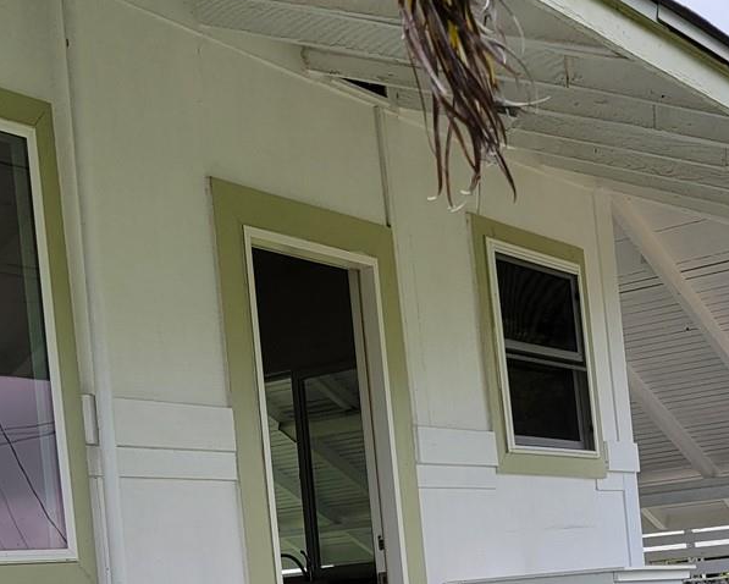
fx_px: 1468
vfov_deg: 21.5
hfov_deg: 27.7
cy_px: 616
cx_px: 232
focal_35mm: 68
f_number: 1.8
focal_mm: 5.4
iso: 40
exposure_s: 1/1957
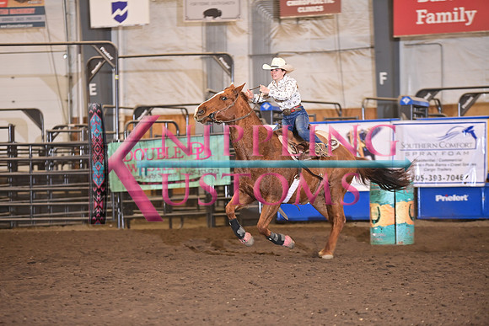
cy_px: 163
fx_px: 2378
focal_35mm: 175
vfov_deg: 7.9
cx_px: 244
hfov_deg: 11.7
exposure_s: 1/250
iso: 1000
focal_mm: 175
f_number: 3.2
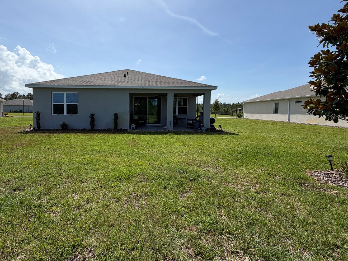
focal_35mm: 17
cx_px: 140
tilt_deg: -1.8
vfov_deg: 74.5
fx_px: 171
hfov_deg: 89.9
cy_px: 117
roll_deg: -0.4
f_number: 2.2
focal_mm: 2.22
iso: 20
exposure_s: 1/1285
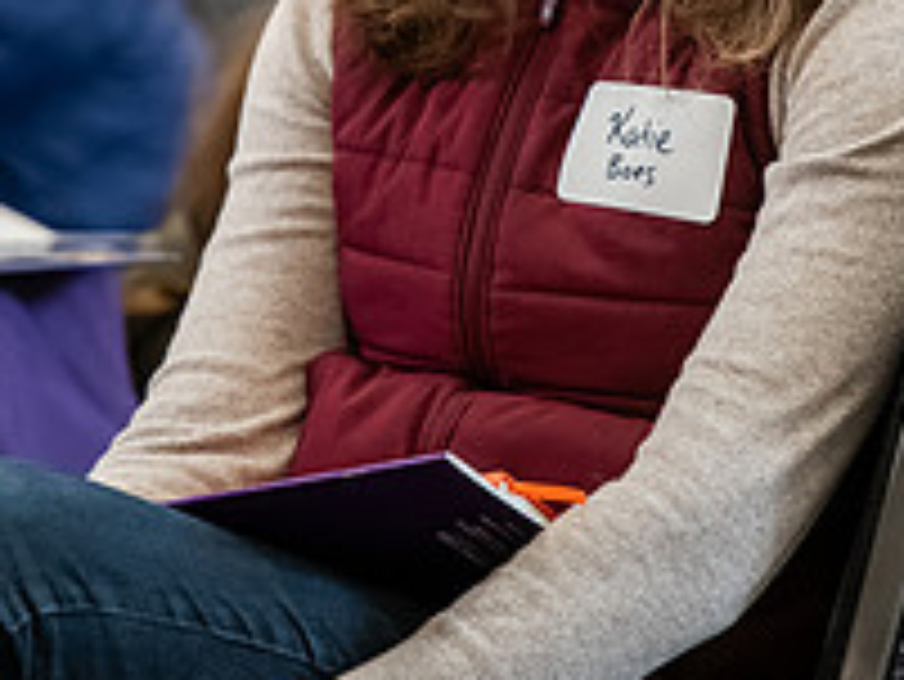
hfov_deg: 4.0
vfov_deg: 3.0
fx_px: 13065
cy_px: -146
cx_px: 495
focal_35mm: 500
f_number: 2.8
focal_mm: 180
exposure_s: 1/200
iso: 3200
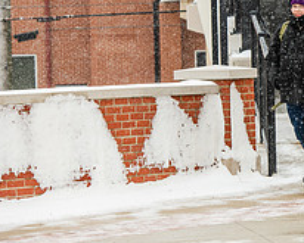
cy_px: 48
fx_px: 2763
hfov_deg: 6.2
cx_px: 401
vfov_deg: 5.0
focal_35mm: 307
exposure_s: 1/200
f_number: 4.5
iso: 400
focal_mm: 116
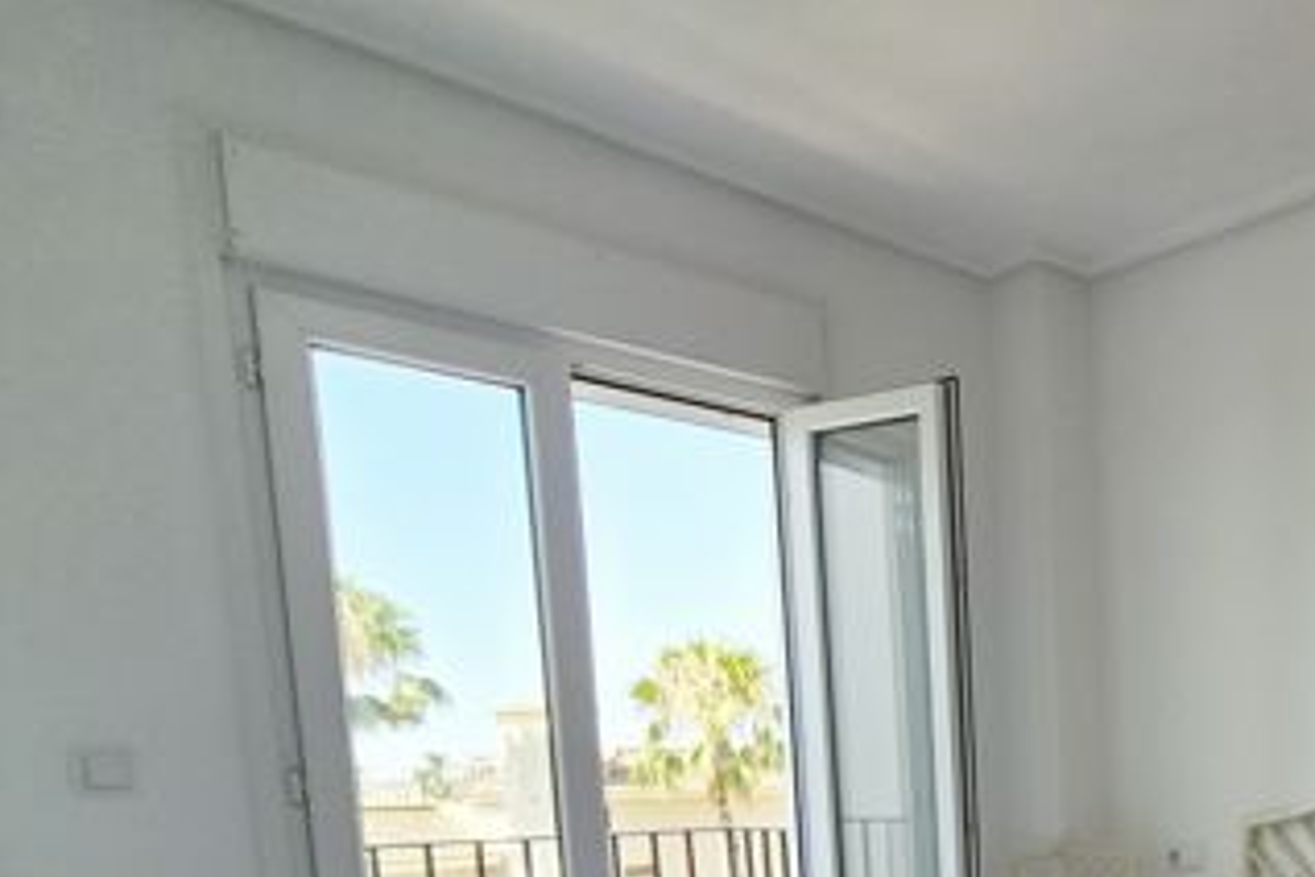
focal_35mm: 30
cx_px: 1292
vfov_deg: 38.4
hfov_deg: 50.9
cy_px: 889
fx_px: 1096
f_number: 2.2
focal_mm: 2.2
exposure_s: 1/760
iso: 100
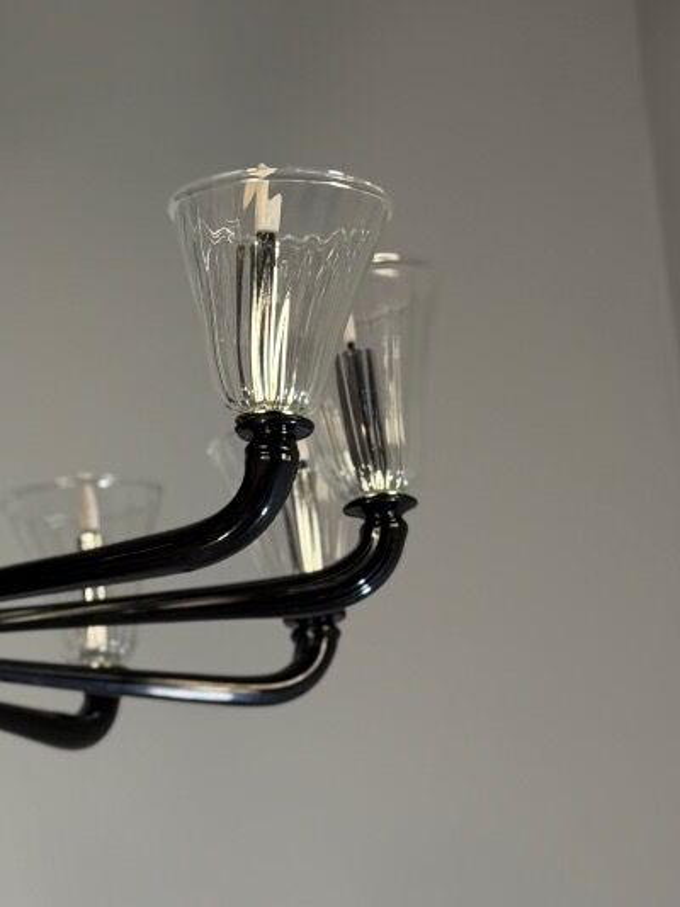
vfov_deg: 39.7
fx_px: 1258
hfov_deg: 30.2
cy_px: 454
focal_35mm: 48
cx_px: 340
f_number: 1.78
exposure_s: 1/50
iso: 80
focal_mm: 6.76
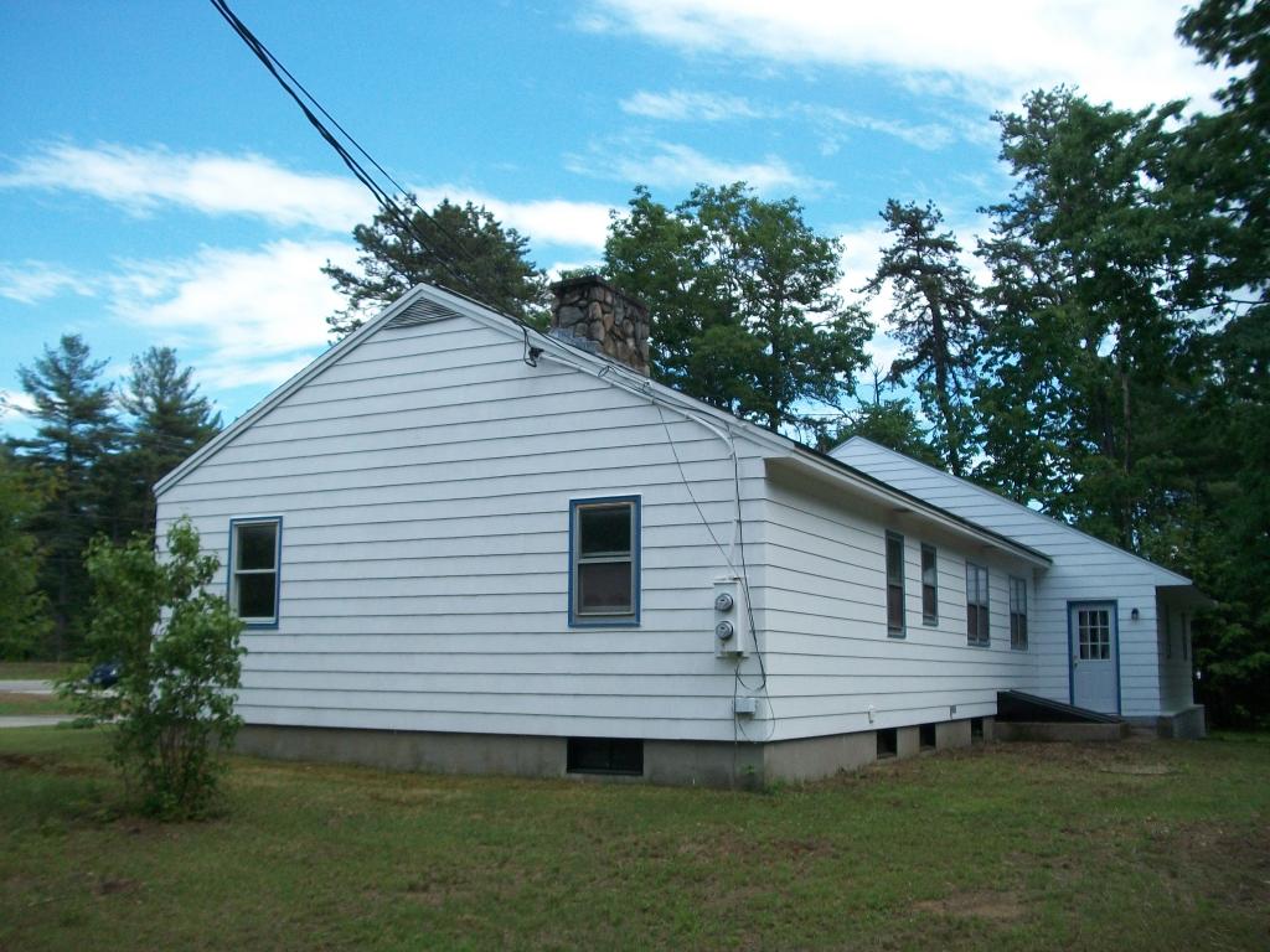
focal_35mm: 32
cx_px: 635
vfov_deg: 44.2
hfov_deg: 56.8
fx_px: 1174
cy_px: 476
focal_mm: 5.7
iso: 80
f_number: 2.9
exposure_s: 1/800
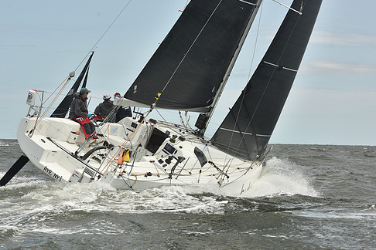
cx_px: 169
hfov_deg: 17.5
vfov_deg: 11.7
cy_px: 140
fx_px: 1222
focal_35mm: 117
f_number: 9
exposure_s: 1/800
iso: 250
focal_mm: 98
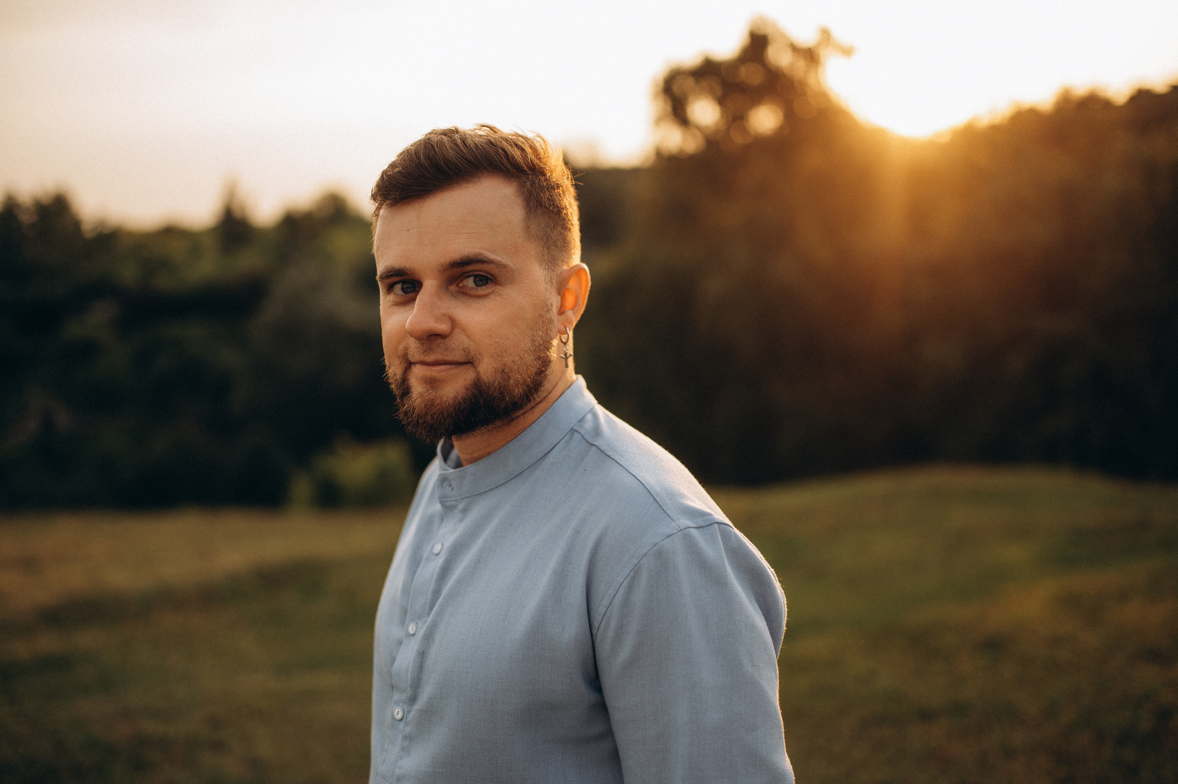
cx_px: 589
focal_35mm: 35
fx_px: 1144
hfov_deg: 54.5
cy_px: 392
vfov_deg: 37.8
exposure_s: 1/800
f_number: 1.6
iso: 100
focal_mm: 35
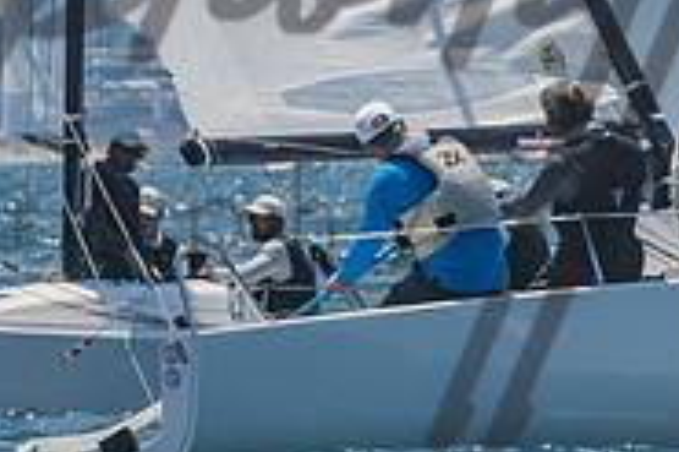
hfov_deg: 1.7
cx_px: 300
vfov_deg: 1.1
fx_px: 22500
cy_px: -60
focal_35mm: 1194
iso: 640
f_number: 14
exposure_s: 1/1000
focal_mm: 240
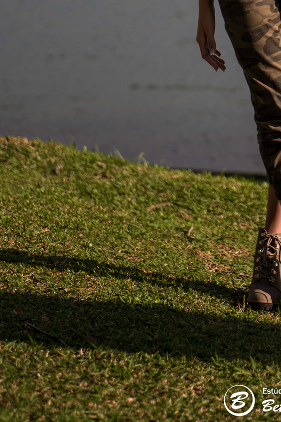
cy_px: -14
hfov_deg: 9.1
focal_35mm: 149
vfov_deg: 13.6
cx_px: 291
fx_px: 1743
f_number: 2.8
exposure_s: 1/1250
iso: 100
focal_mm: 70
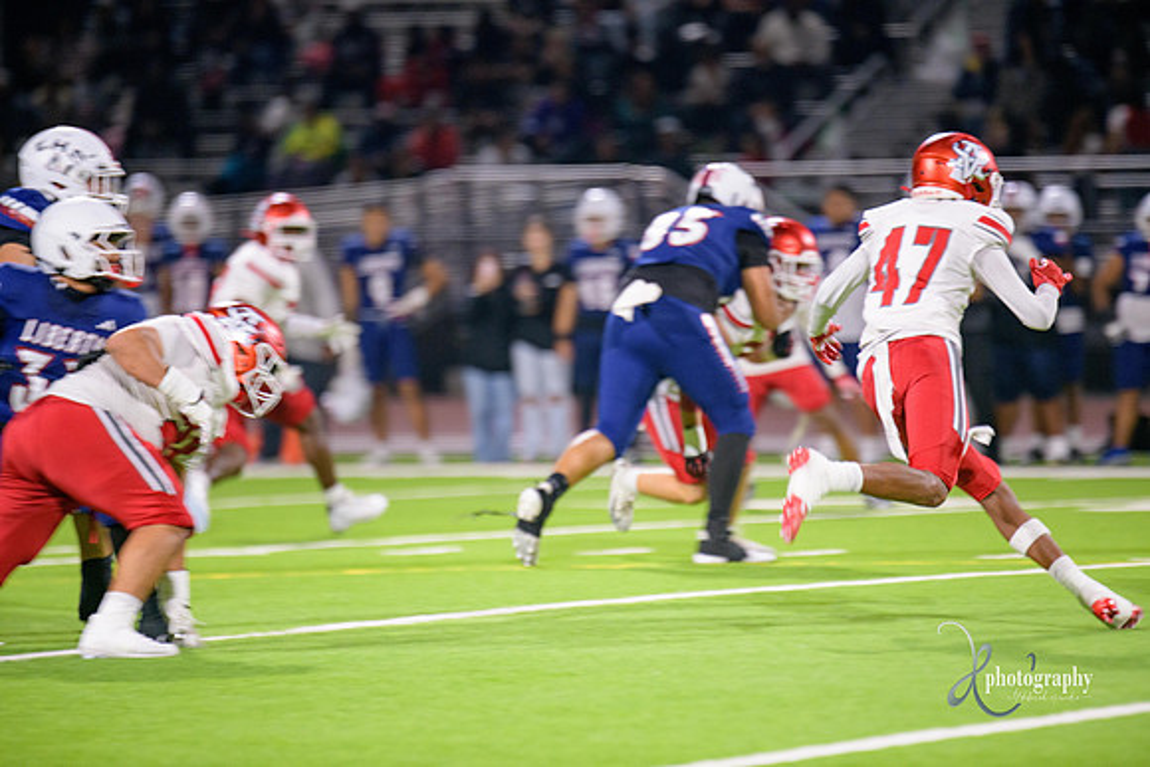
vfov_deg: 4.6
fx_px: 9585
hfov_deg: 6.9
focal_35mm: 300
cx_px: 575
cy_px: 384
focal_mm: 300
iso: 2000
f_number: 2.8
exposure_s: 1/250
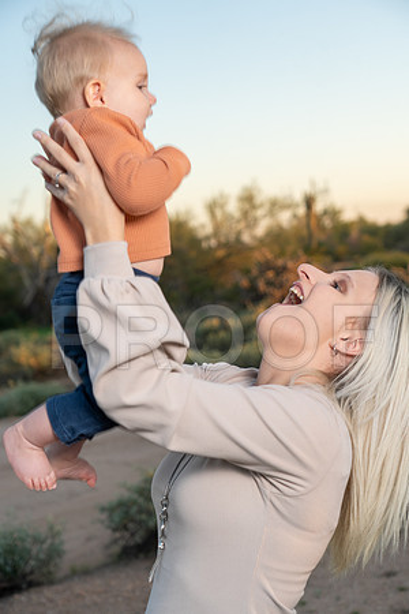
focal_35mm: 65
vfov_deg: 31.0
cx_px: 204
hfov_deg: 20.9
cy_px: 307
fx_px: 1108
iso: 100
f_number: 5
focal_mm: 65
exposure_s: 1/160
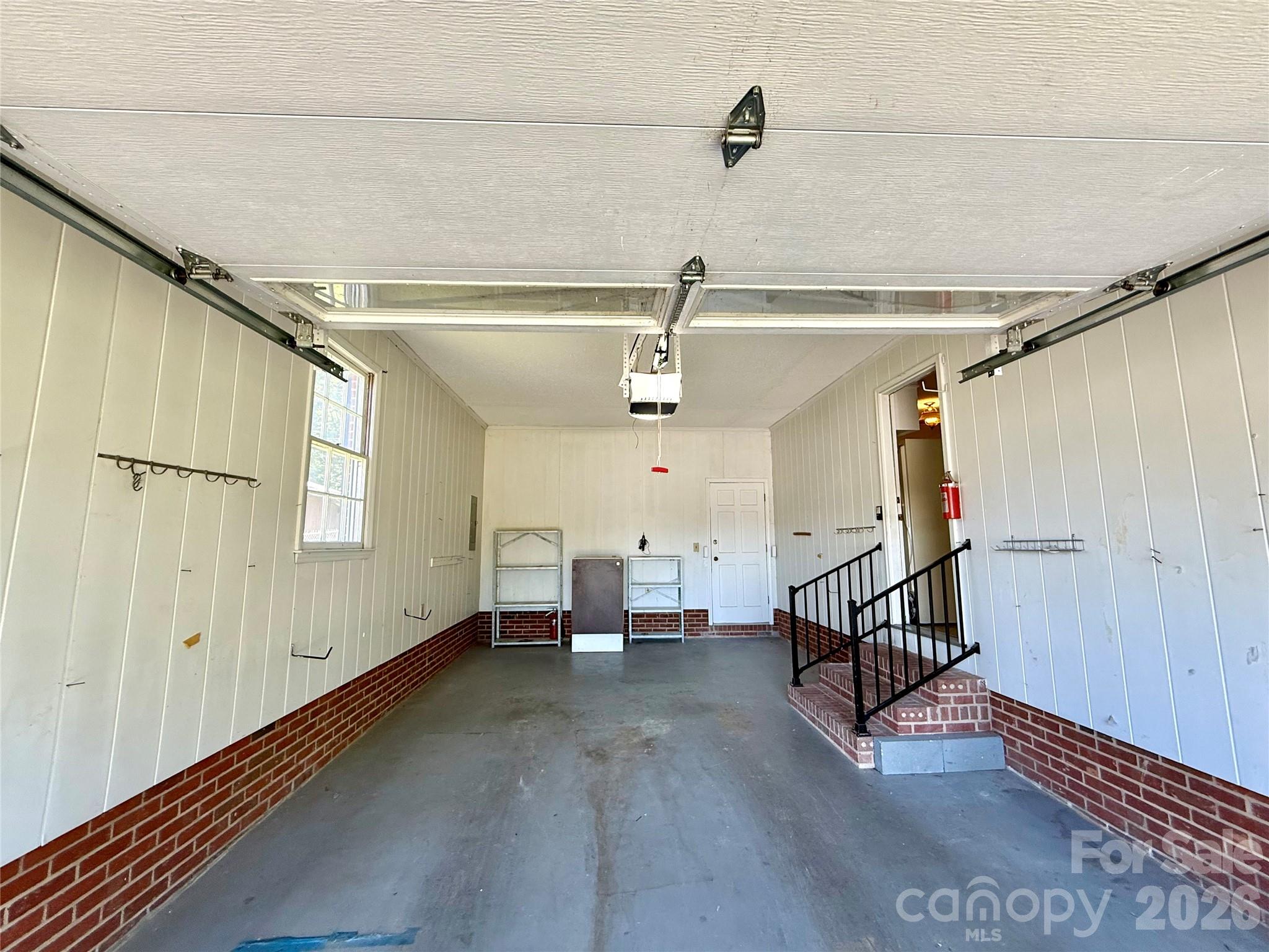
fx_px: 513
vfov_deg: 85.7
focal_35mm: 14
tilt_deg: +8.4
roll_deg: +0.5
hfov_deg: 102.1
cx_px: 634
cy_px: 476
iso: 80
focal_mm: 2.22
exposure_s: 1/99
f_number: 2.2
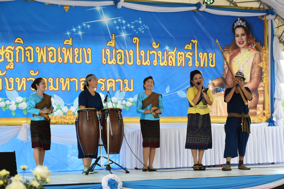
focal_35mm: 84
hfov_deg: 24.2
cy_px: 94
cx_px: 142
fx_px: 663
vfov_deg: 16.3
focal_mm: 56
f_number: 5.6
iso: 400
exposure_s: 1/125
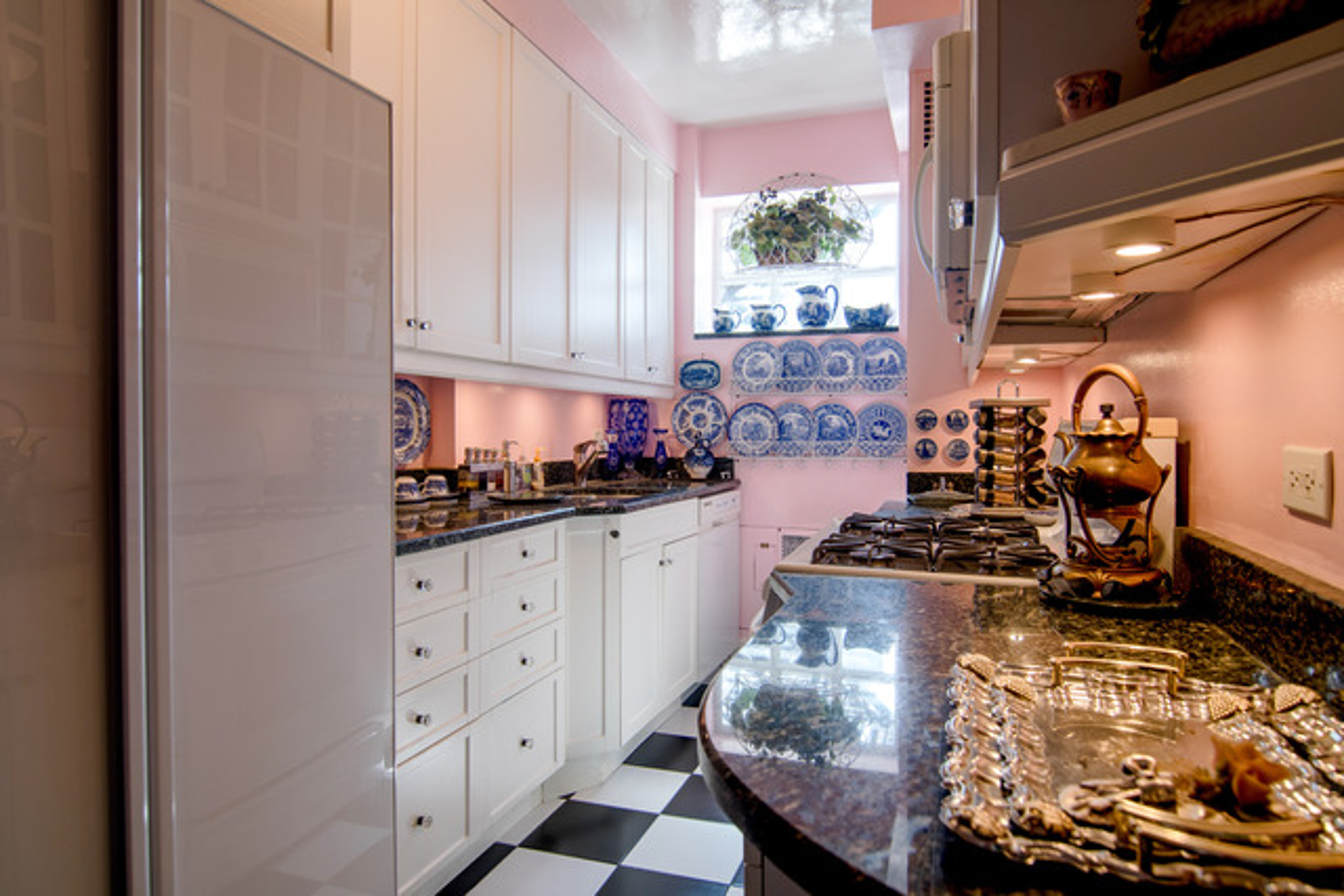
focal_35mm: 21
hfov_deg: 81.2
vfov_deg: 59.5
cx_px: 672
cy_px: 448
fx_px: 784
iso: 100
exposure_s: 1/20
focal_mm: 14
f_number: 4.5
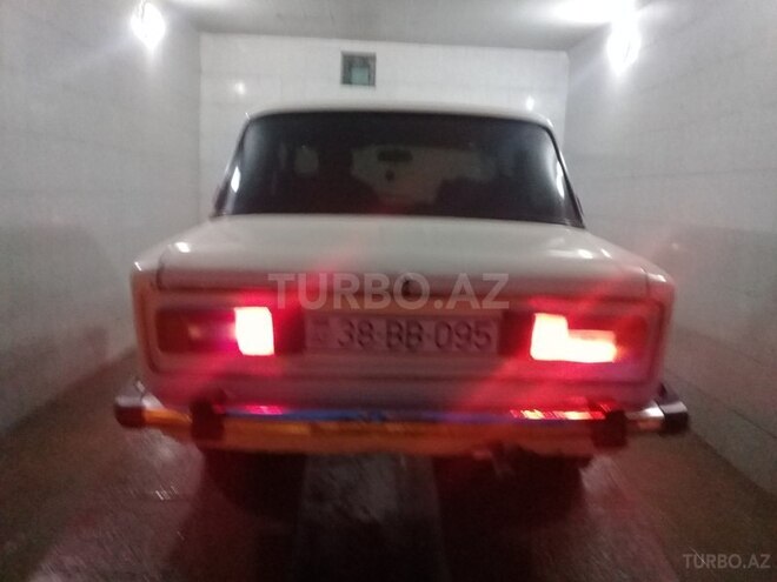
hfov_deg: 58.4
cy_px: 291
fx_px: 696
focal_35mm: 31
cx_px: 388
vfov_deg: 45.4
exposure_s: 1/17
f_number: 2.2
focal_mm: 3.3
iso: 640
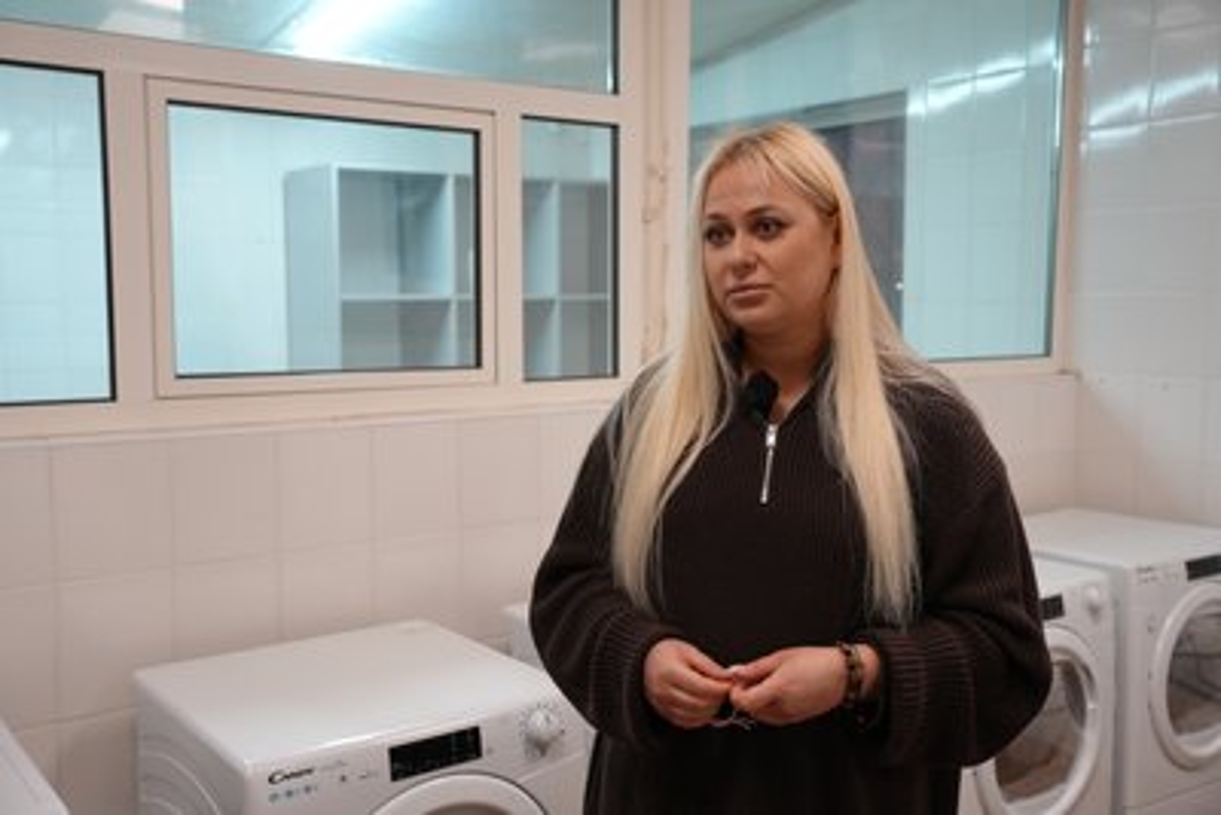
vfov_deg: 36.9
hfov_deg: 53.1
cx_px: 610
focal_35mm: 36
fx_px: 1221
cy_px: 408
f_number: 4
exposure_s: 1/160
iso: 1250
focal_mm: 36
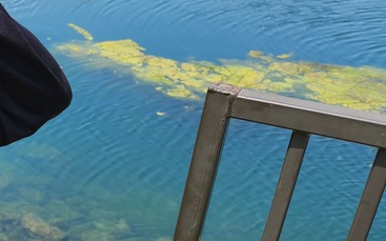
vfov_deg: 19.0
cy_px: 172
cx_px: -126
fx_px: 715
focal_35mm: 68
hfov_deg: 25.6
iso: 20
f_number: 1.8
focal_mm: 5.4
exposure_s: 1/1126
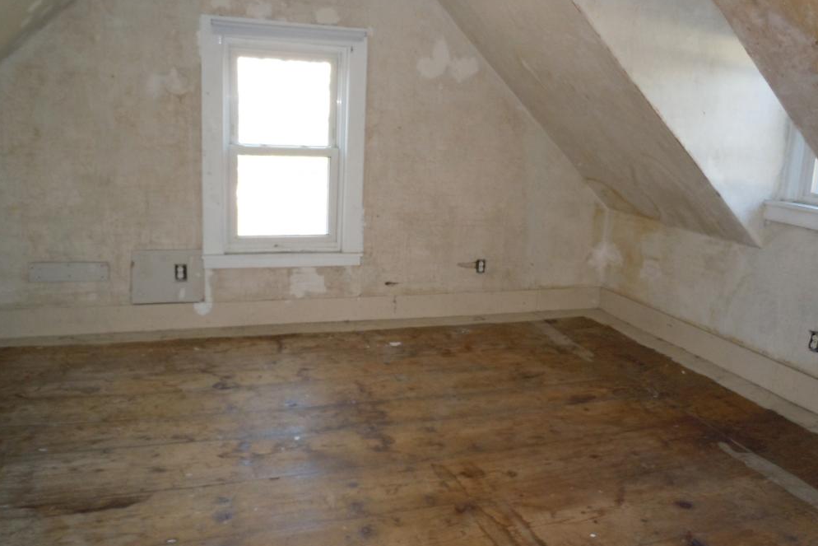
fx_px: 682
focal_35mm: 30
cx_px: 416
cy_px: 255
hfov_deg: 61.9
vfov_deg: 43.6
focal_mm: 5
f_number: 3.7
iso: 400
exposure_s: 1/20
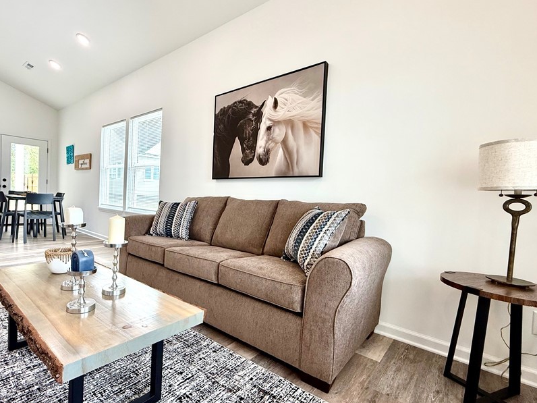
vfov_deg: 71.6
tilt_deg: -1.6
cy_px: 204
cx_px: 221
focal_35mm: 18
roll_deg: -1.8
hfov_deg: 86.9
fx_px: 279
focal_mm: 2.22
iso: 80
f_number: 2.2
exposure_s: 1/120
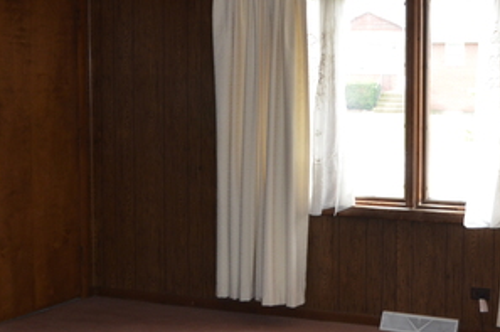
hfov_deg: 28.3
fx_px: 985
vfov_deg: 19.1
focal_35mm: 71
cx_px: 337
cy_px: 135
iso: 400
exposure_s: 1/60
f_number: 4
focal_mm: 22
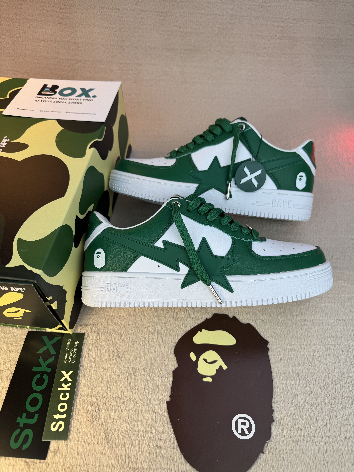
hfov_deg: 56.8
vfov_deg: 71.6
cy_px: 236
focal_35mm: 24
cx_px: 177
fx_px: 327
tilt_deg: -51.9
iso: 80
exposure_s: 1/1285
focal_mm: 6.76
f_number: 1.78
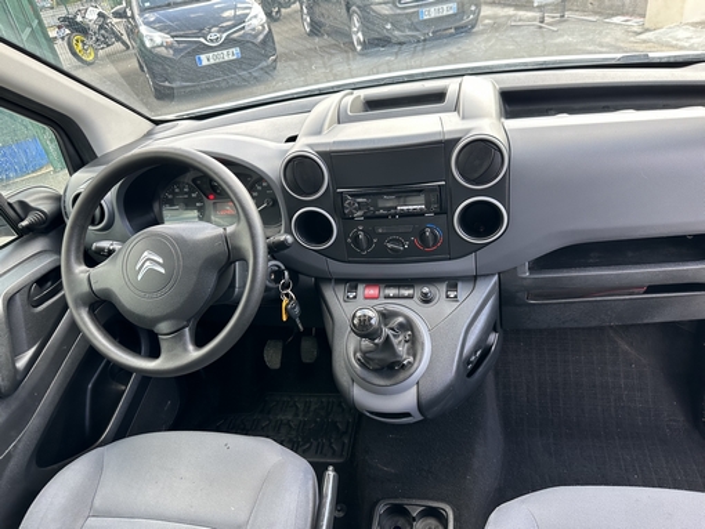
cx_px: 352
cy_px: 264
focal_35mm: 24
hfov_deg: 71.6
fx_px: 489
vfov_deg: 56.9
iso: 100
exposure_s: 1/121
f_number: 1.78
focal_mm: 6.86
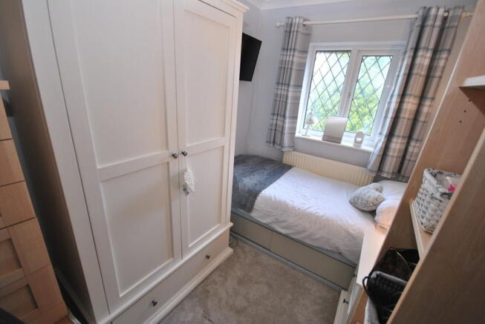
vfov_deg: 77.5
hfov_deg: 100.3
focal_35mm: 15
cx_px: 242
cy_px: 162
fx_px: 202
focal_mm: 10
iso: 400
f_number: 4
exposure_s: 1/30
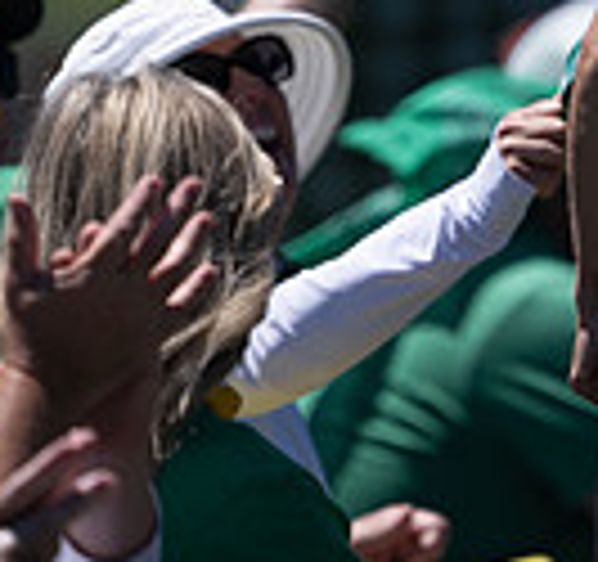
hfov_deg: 1.0
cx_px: 829
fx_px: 35182
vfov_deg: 0.9
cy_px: -11
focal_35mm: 1855
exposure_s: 1/2000
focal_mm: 400
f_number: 3.2
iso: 80
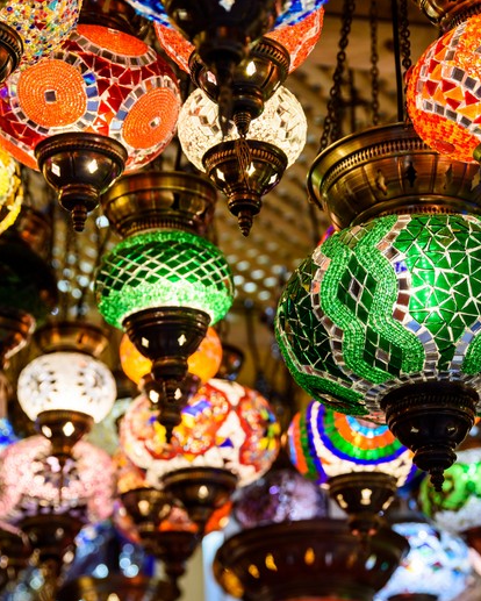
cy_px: 301
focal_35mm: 116
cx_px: 342
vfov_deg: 16.6
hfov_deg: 13.3
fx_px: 2063
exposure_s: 1/100
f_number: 5.6
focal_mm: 82
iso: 200
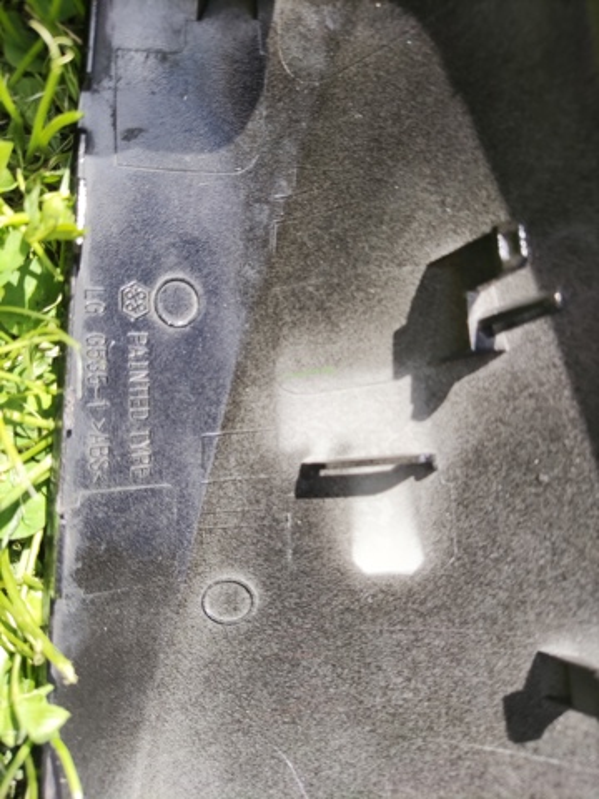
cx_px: 300
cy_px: 400
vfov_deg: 67.3
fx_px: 600
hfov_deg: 53.1
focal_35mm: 26
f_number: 1.79
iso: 50
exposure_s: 1/530
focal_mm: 4.71
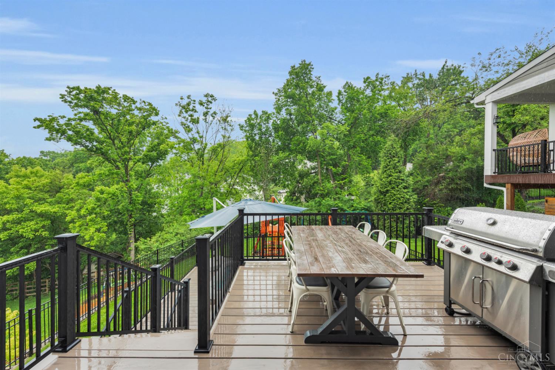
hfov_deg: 104.3
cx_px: 278
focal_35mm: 14
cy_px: 185
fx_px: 216
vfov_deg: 81.2
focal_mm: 14
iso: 800
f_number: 8
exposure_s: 1/250
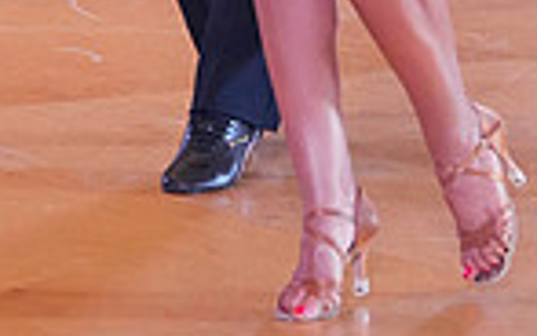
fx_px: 5476
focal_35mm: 374
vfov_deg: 3.5
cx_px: 258
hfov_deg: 5.6
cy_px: -431
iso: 6400
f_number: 3.5
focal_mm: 93
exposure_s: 1/500
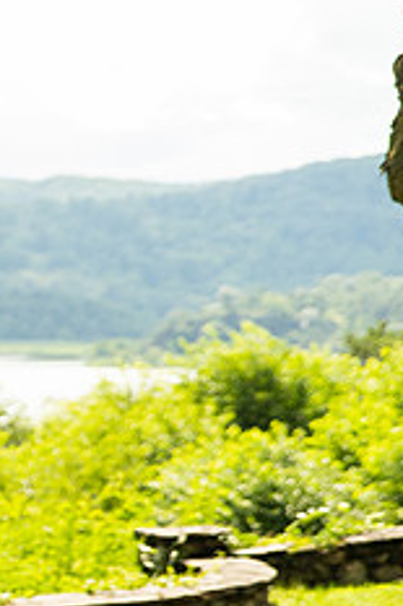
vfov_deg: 11.4
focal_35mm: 180
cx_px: -307
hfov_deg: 7.4
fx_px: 3027
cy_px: 425
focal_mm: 70
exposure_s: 1/4000
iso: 1000
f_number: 2.8
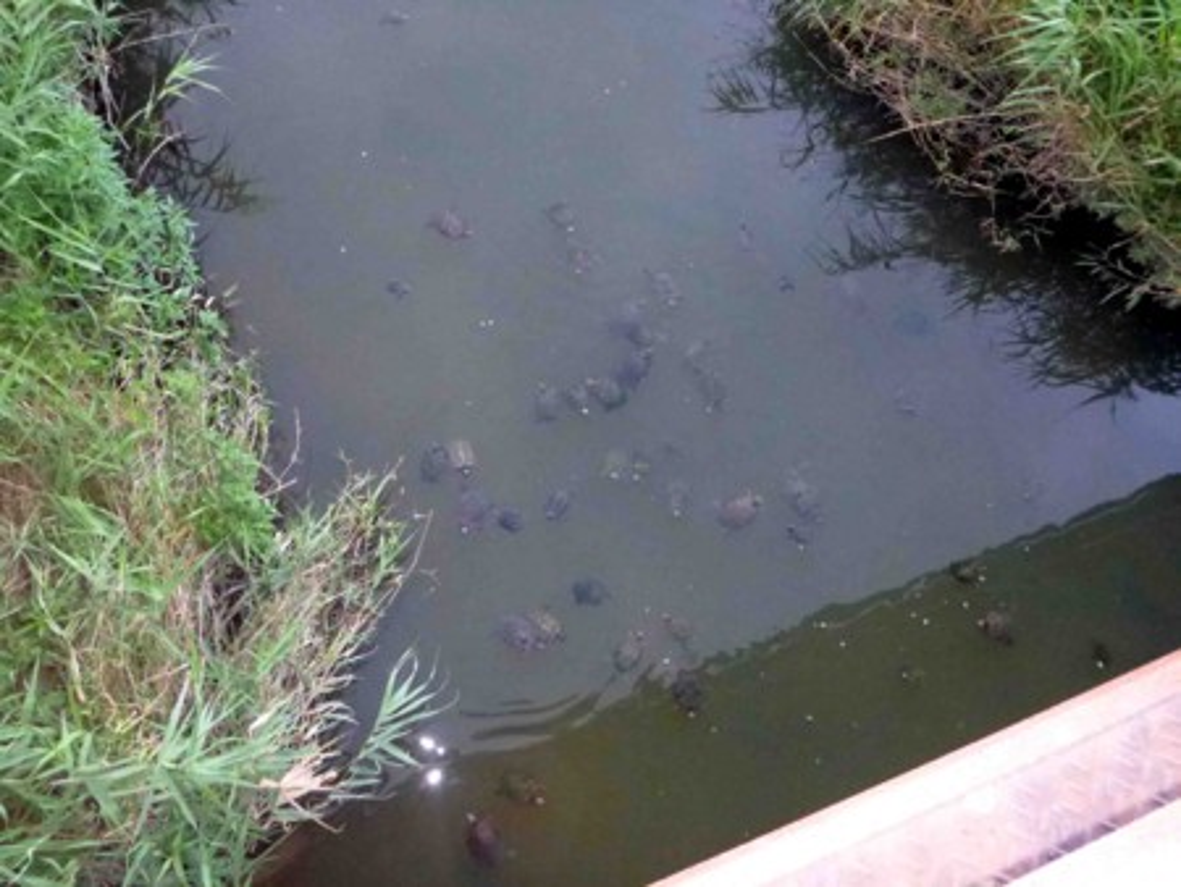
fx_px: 990
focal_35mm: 29
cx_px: 590
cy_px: 444
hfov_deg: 61.6
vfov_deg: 48.3
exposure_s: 1/60
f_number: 3.4
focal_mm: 5.2
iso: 800
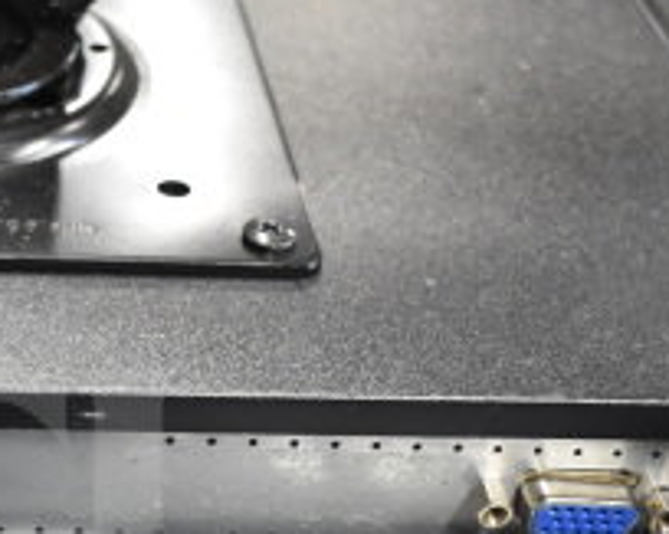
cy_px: 627
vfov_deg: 16.7
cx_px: -121
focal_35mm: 88
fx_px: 1750
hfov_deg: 20.3
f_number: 3.8
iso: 2200
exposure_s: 1/30
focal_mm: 21
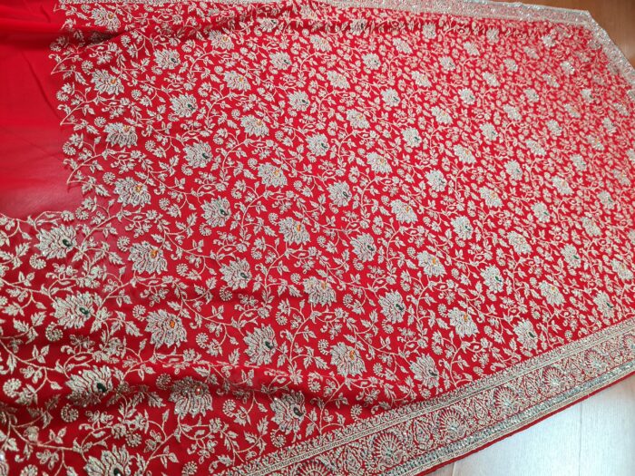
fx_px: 477
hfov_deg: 67.3
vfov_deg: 53.1
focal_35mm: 26
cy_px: 238
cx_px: 318
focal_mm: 5.4
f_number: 1.8
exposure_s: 1/120
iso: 200
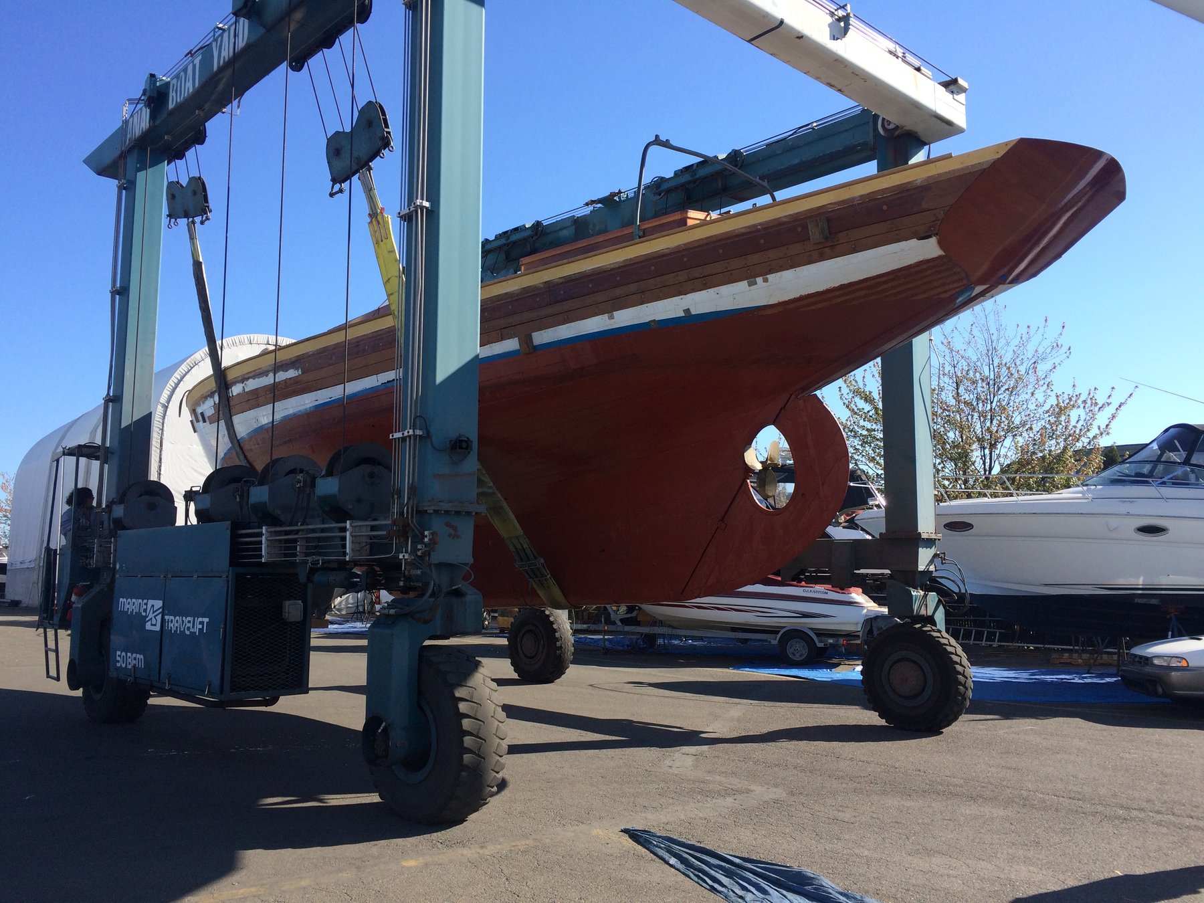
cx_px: 602
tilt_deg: +7.1
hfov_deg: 61.7
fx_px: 1009
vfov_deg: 48.2
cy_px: 452
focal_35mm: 29
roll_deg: -0.4
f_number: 2.2
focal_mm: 4.15
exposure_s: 1/1208
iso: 32
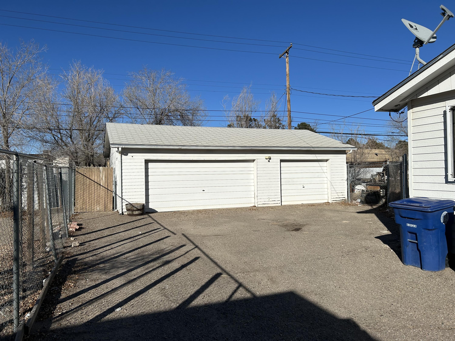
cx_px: 228
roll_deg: +1.0
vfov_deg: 53.1
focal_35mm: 26
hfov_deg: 67.3
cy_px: 170
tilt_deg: -0.6
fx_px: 342
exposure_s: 1/9434
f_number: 1.5
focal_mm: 5.7
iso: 50
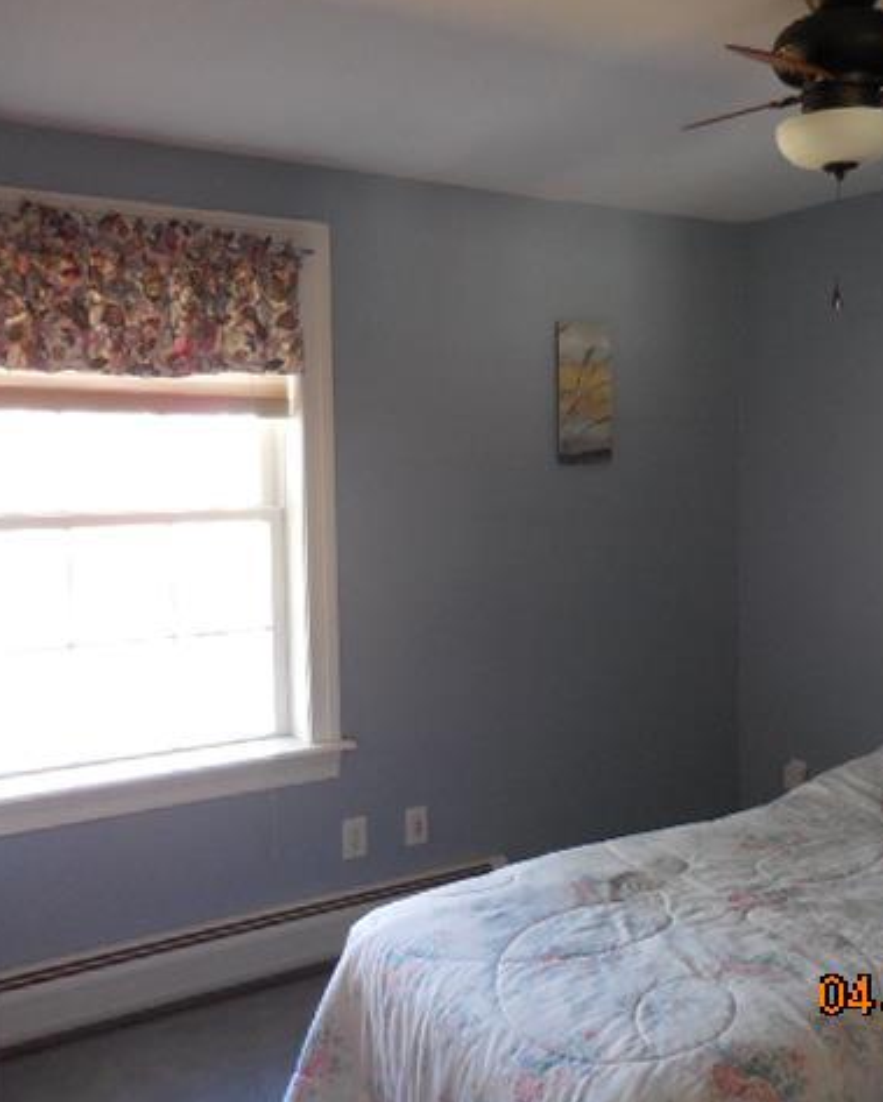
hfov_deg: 44.0
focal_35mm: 33
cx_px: 582
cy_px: 545
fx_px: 1077
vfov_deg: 54.2
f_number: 3.3
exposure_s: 1/30
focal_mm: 4.5
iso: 400
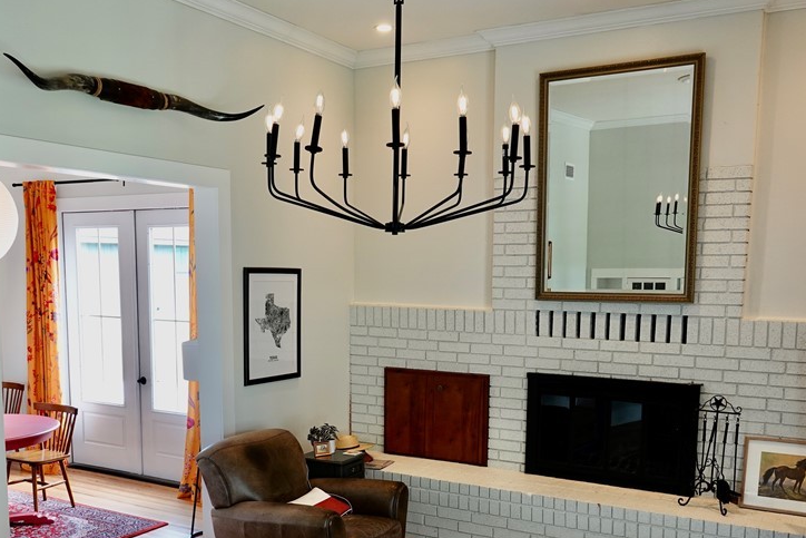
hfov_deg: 53.0
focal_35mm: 36
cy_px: 381
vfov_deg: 36.3
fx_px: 806
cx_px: 360
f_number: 2.4
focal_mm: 8.8
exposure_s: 1/30
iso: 100
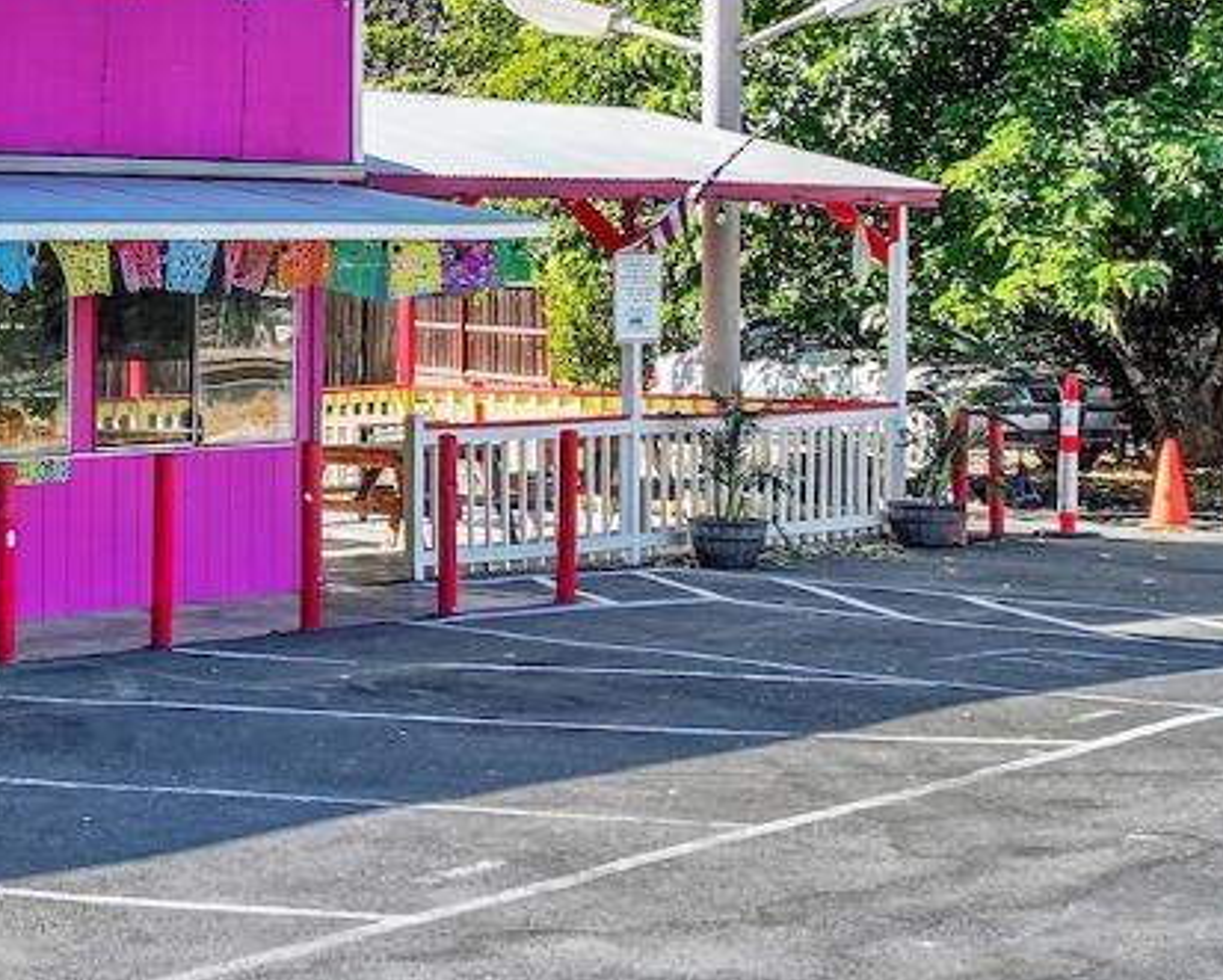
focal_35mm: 85
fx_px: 3079
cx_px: -687
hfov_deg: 19.2
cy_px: 397
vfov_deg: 18.1
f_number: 2.8
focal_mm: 12.3
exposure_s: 1/1600
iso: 230
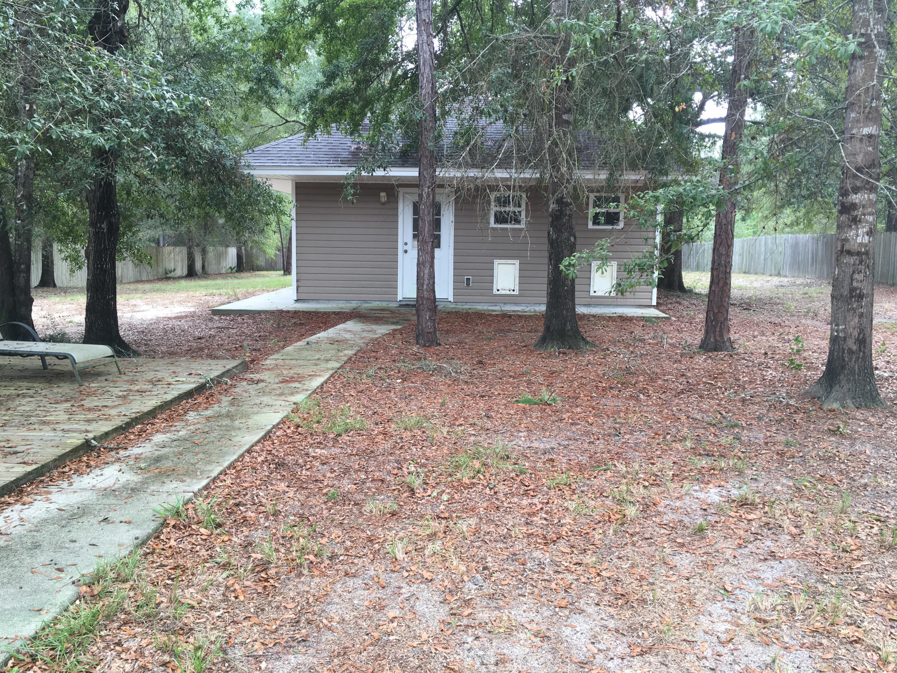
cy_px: 336
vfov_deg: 48.2
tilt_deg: -6.3
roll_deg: -1.0
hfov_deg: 61.7
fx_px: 751
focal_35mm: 29
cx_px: 448
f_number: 2.2
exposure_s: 1/120
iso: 40
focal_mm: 4.15
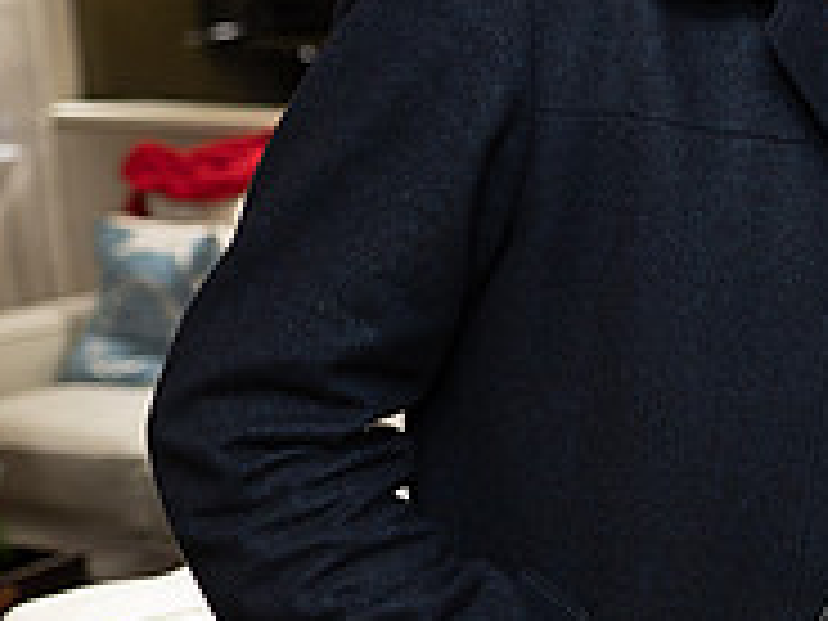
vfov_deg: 17.8
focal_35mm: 82
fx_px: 1961
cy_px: 123
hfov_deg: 20.5
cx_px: 1229
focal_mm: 24
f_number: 2
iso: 1000
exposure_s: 1/100
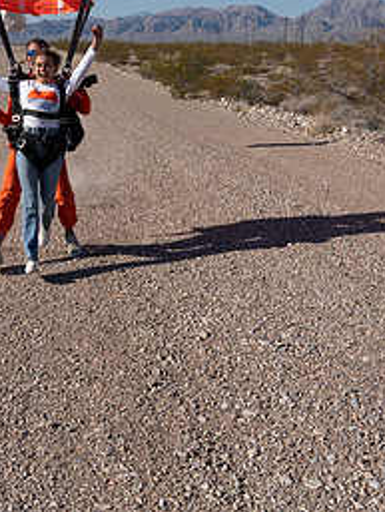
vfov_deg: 36.0
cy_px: 130
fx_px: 770
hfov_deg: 27.4
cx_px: 64
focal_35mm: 52
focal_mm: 24
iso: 800
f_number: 11
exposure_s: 1/2000
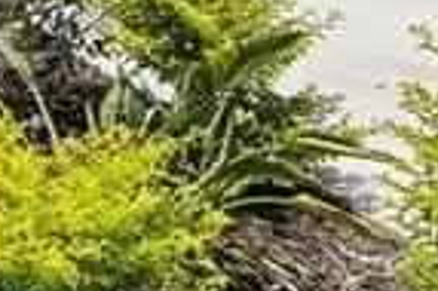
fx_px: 1611
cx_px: -732
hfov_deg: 11.6
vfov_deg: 9.4
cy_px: -361
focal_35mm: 133
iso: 400
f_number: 8
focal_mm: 18.5
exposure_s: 1/1600
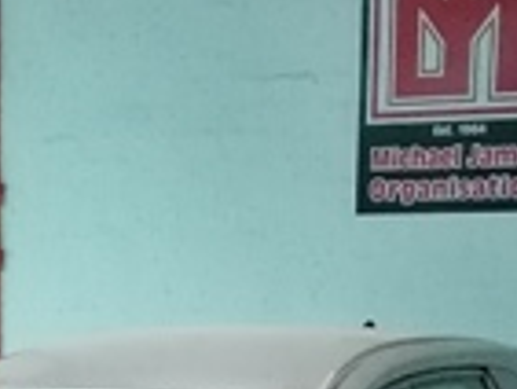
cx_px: 150
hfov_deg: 16.6
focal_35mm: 118
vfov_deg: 12.0
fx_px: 1764
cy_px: 584
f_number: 1.8
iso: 1250
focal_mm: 5.4
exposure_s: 1/100
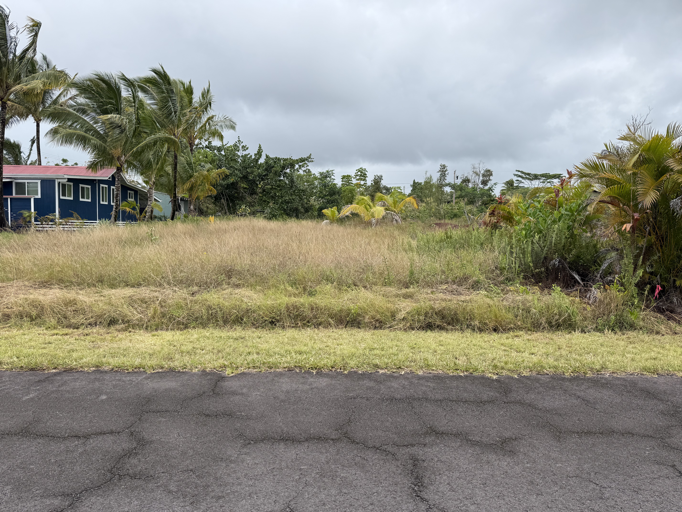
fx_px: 473
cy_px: 256
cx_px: 341
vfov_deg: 56.8
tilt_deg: -2.9
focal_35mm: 24
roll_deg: -1.3
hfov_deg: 71.6
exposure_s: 1/1727
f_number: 1.78
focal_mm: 6.76
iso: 80
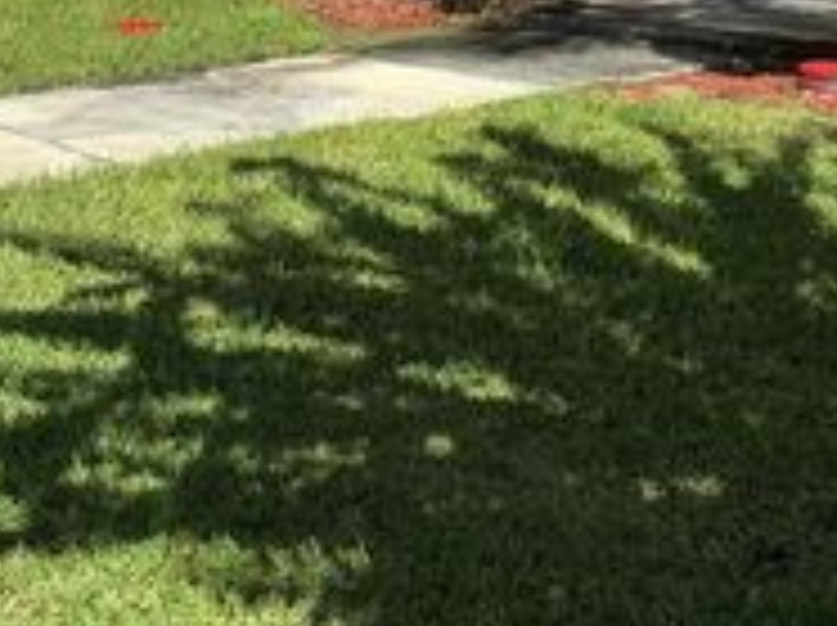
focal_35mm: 78
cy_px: -173
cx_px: 454
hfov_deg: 25.0
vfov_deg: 17.7
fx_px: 1884
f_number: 1.8
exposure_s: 1/1848
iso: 25
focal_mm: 3
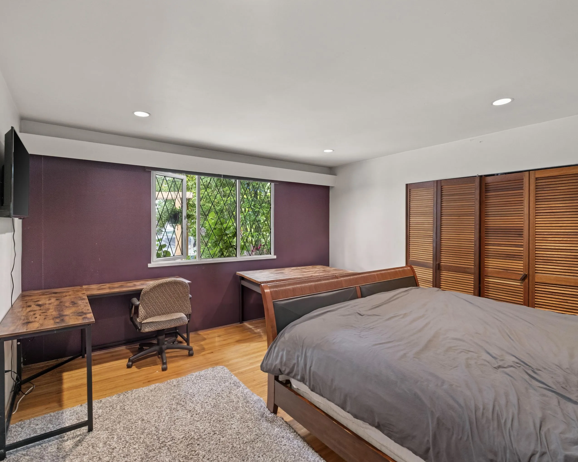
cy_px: 230
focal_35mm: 17
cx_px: 283
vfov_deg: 77.0
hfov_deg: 89.6
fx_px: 291
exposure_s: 1
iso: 640
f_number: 7.1
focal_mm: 10
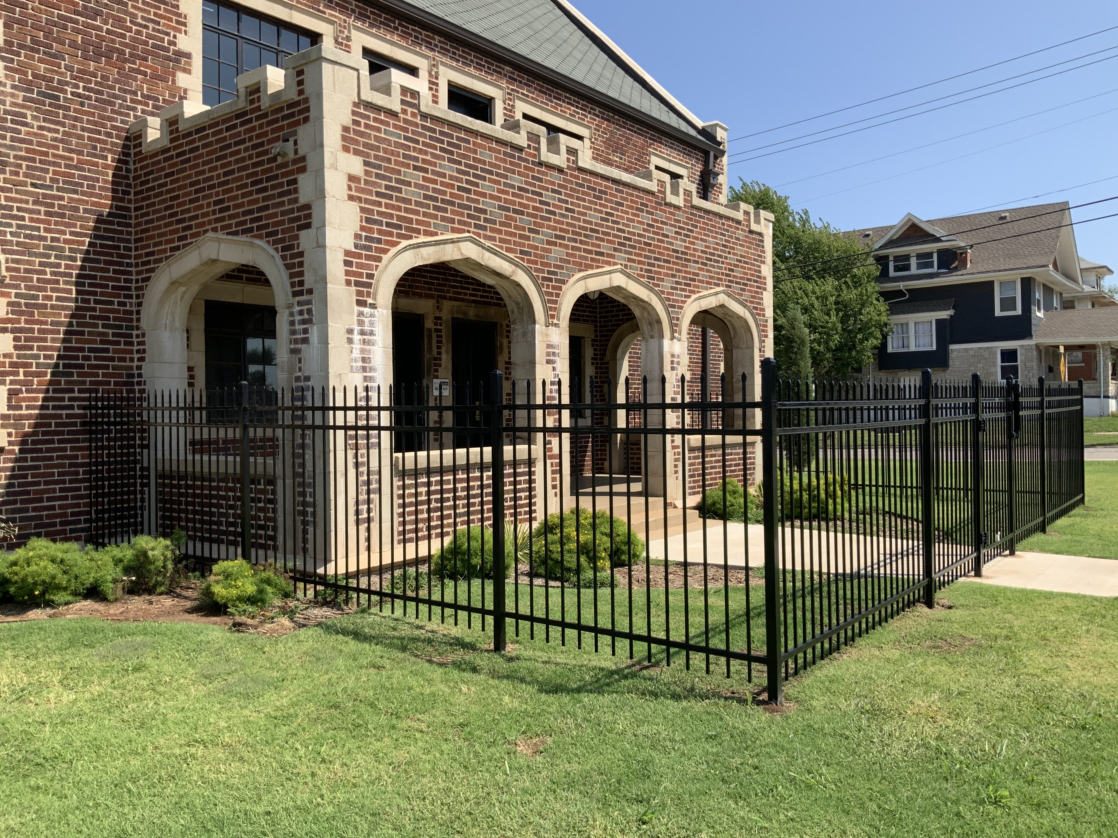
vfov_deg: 48.2
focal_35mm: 29
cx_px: 559
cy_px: 419
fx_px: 937
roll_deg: +1.9
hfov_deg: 61.7
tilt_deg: -0.3
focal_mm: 3
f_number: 1.8
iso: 16
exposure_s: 1/1451
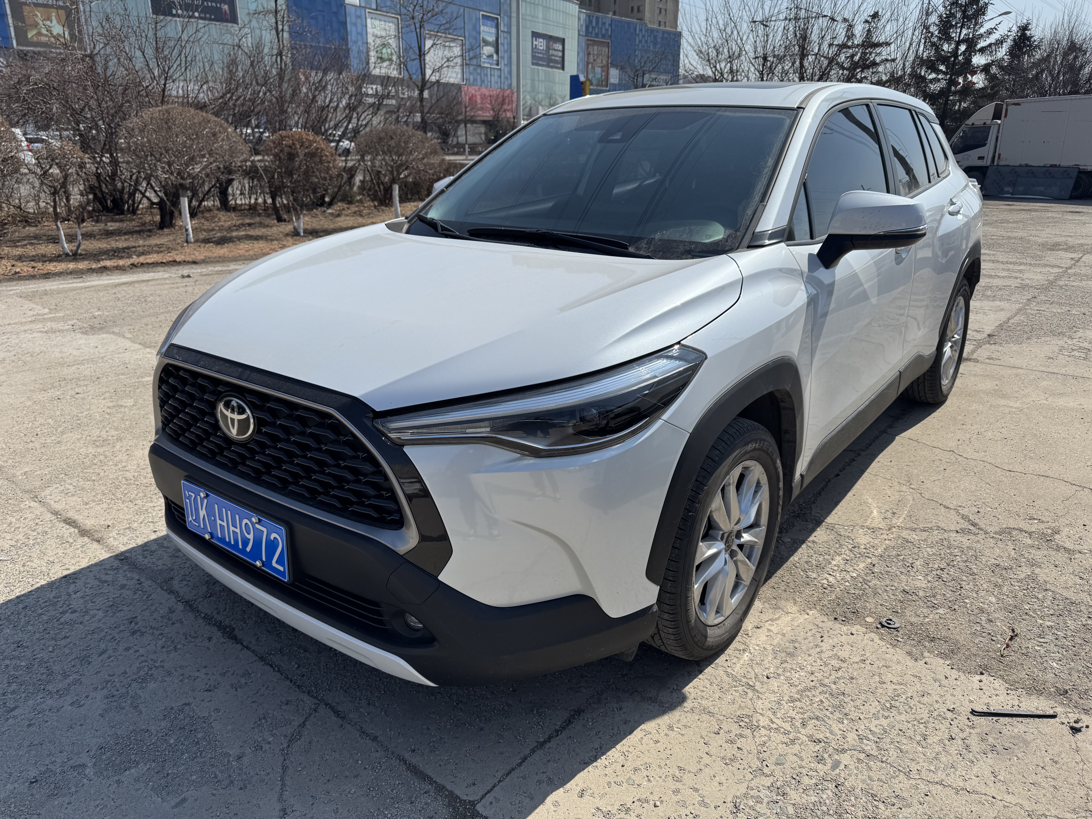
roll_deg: -0.2
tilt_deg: -18.3
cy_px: 410
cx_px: 546
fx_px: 757
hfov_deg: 71.6
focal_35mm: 24
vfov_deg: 56.8
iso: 80
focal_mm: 6.76
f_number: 1.78
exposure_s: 1/6410
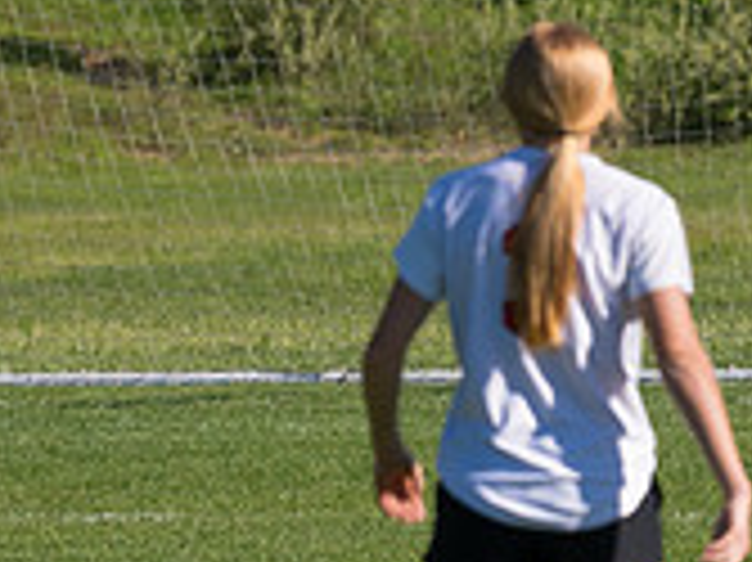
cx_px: -482
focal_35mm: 1001
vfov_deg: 1.5
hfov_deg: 2.0
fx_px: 21730
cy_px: 414
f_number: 5.6
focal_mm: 200
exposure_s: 1/1600
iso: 250
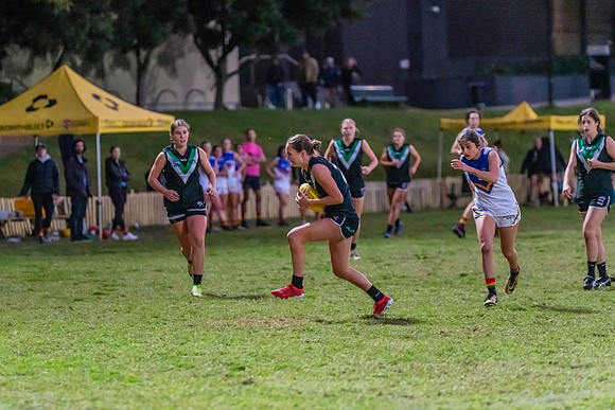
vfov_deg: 7.1
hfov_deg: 10.7
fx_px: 3288
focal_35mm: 192
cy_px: 178
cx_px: 267
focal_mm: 170
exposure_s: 1/1250
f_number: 2.8
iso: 10000
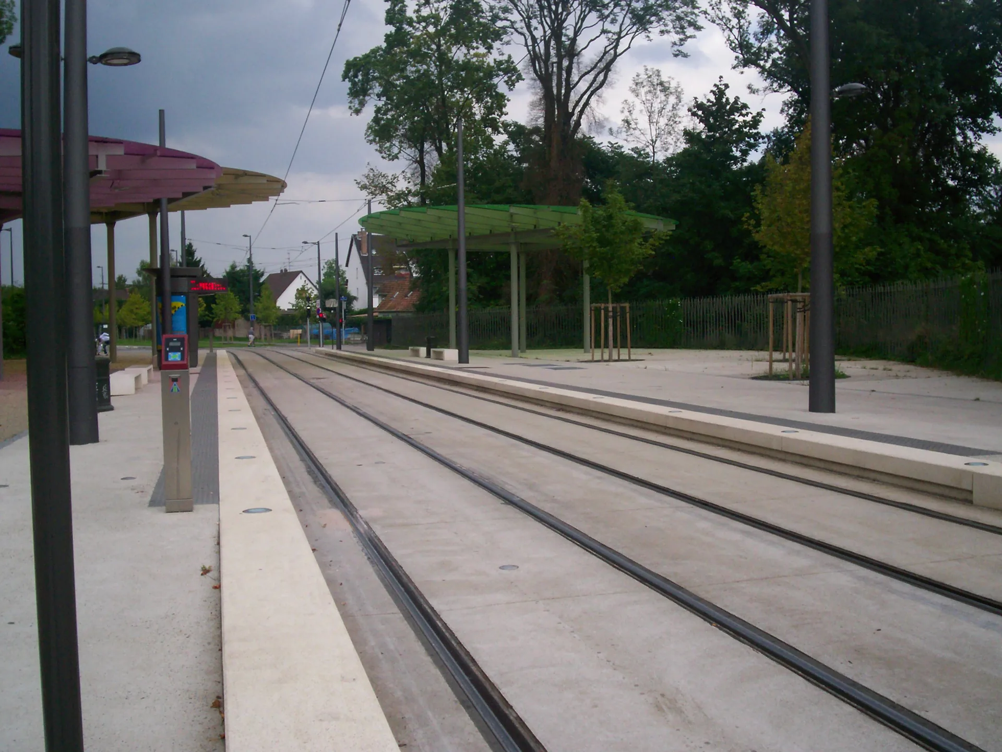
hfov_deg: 51.4
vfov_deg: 39.7
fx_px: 1042
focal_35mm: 36
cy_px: 376
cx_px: 501
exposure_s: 1/546
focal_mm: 5.9
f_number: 4.5
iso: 100
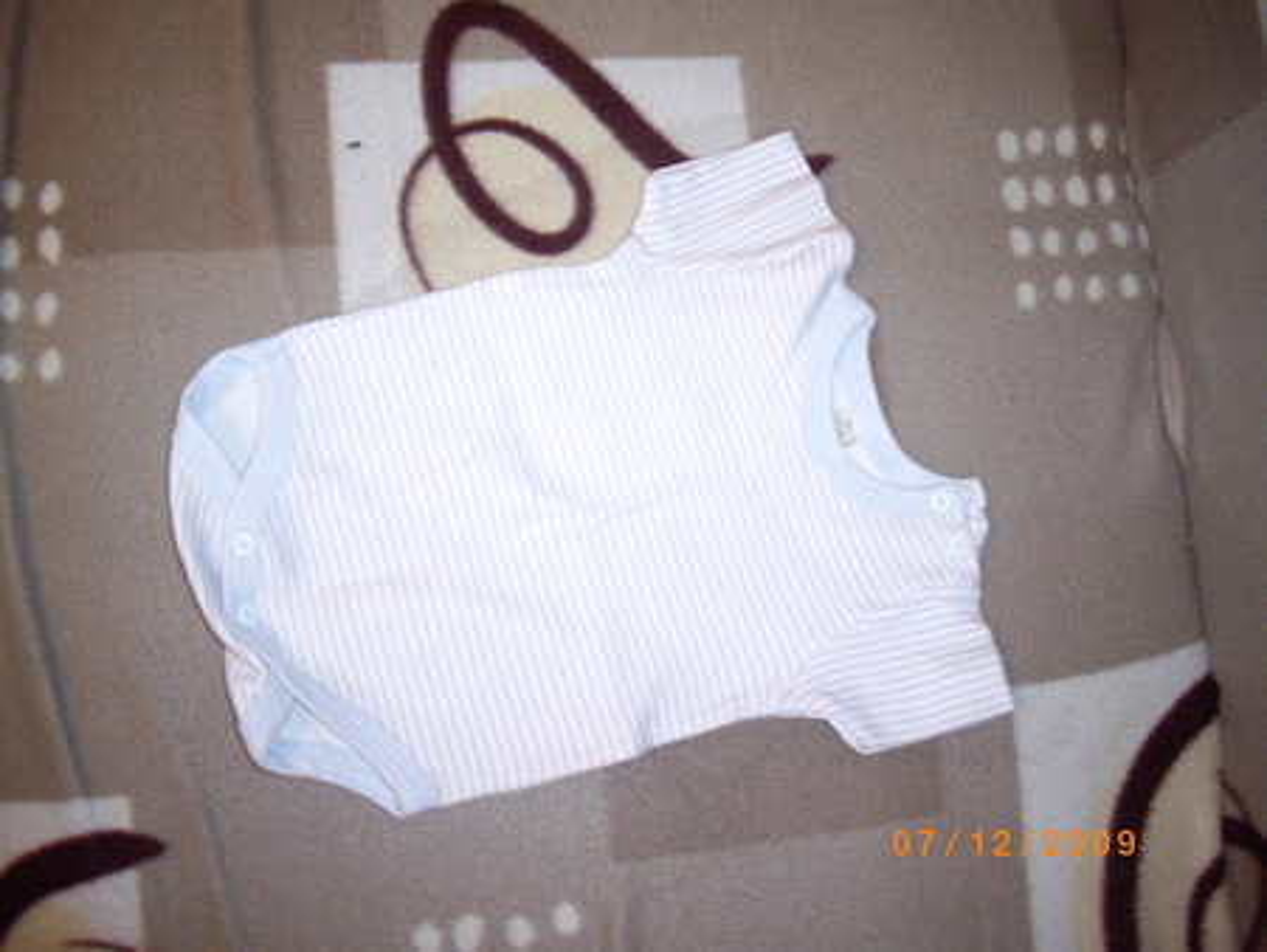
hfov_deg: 49.0
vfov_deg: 37.8
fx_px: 1392
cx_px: 634
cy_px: 476
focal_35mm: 38
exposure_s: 1/40
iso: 400
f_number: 2.8
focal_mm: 7.9
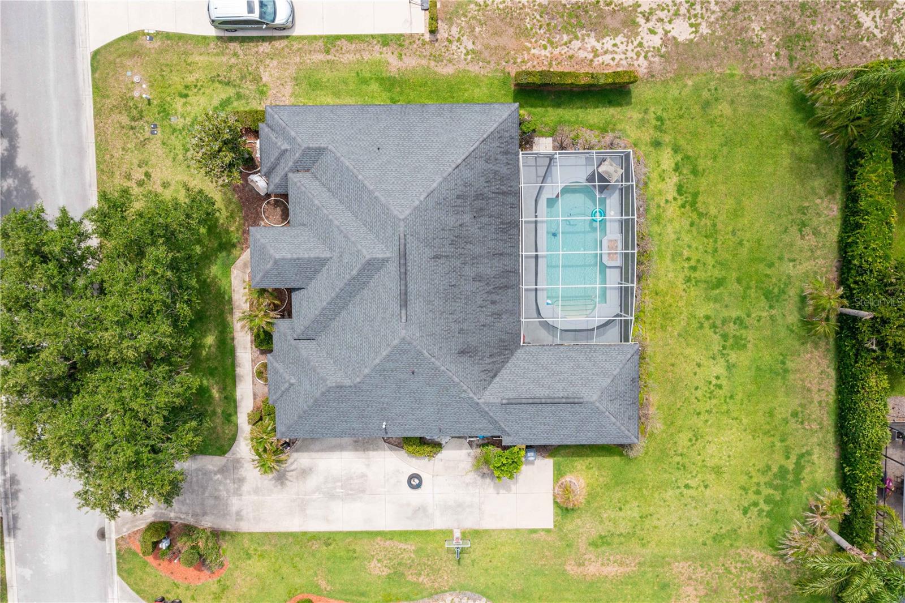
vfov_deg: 46.4
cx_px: 452
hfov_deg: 65.5
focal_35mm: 28
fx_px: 703
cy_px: 302
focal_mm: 10.26
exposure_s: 1/320
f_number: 5.6
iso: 100
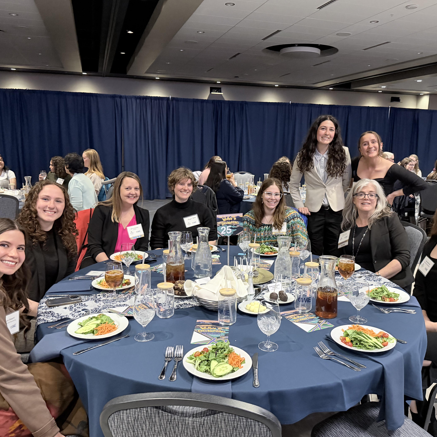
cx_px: 230
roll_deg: -1.0
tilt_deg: -12.9
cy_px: 224
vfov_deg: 55.6
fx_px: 414
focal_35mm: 29
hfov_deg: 55.6
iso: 1000
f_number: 1.78
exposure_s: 1/40
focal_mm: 6.76
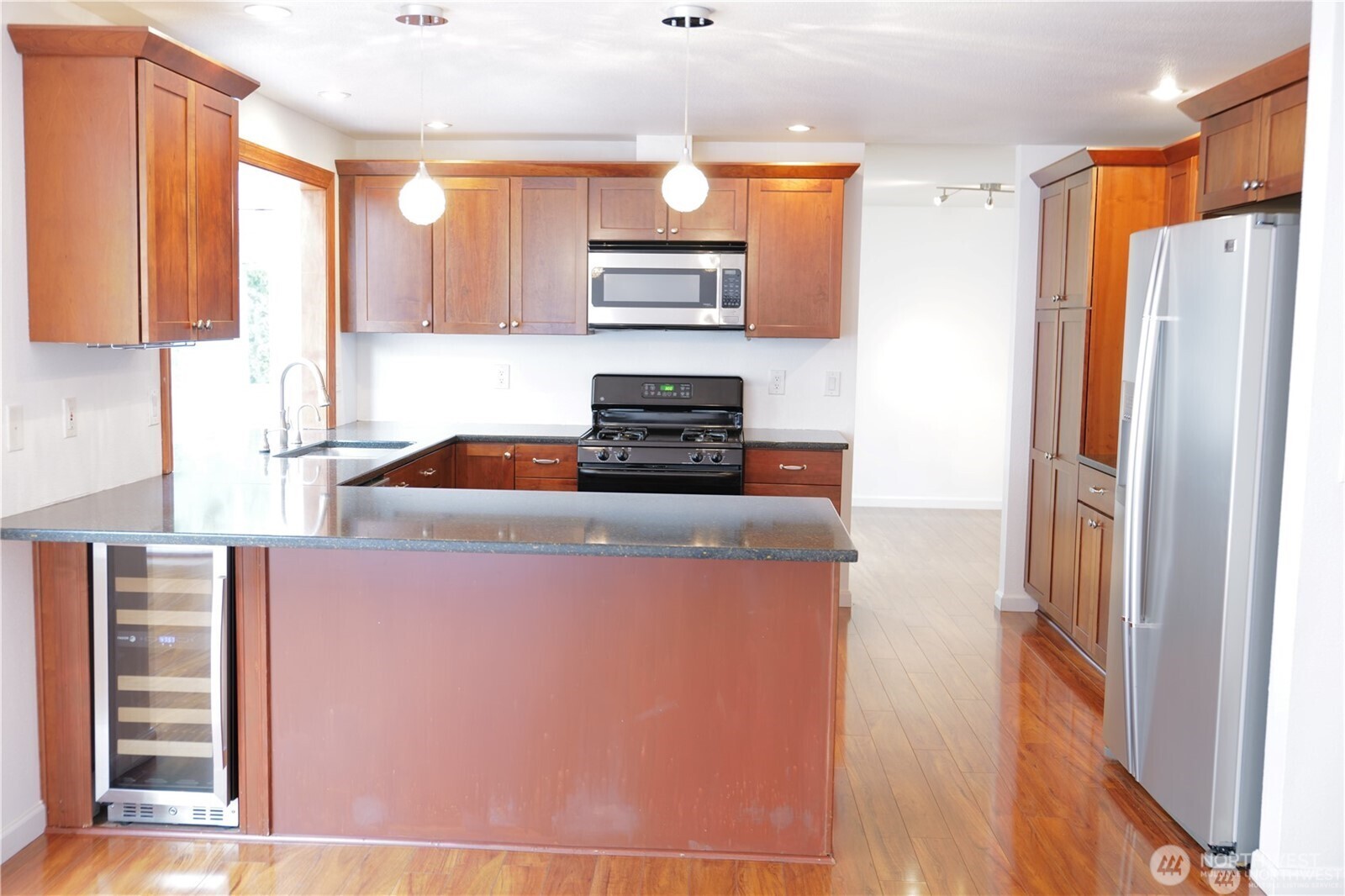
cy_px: 448
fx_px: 1307
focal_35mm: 35
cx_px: 672
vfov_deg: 37.8
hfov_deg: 54.4
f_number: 3.5
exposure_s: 1/3.33
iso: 100
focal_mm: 35
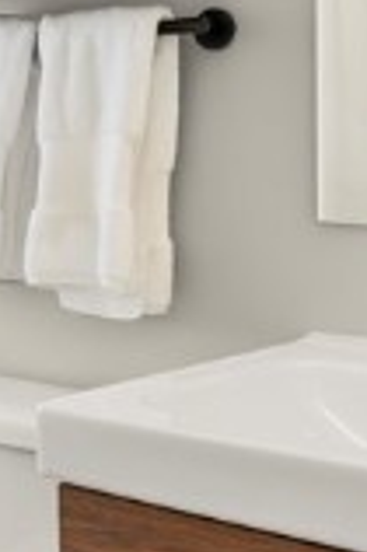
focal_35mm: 78
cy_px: 266
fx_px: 1195
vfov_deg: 26.0
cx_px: -152
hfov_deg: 16.2
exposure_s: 1/15
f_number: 9
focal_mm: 16
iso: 1250
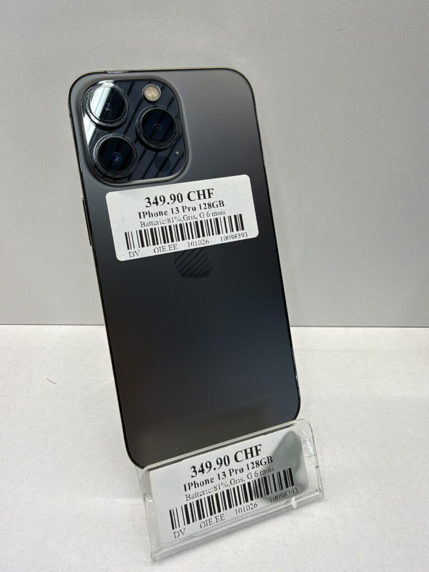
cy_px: 286
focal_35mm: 25
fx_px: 413
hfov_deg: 54.9
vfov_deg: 69.4
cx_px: 214
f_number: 2.2
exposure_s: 1/100
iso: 125
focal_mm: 2.22
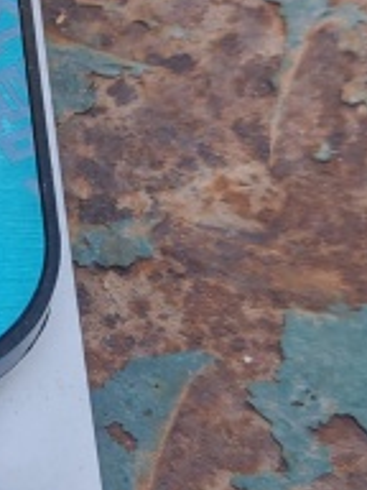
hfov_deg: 9.3
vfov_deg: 13.2
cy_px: 221
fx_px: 2120
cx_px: -349
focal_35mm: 150
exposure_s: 1/290
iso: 50
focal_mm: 5.52
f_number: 1.95
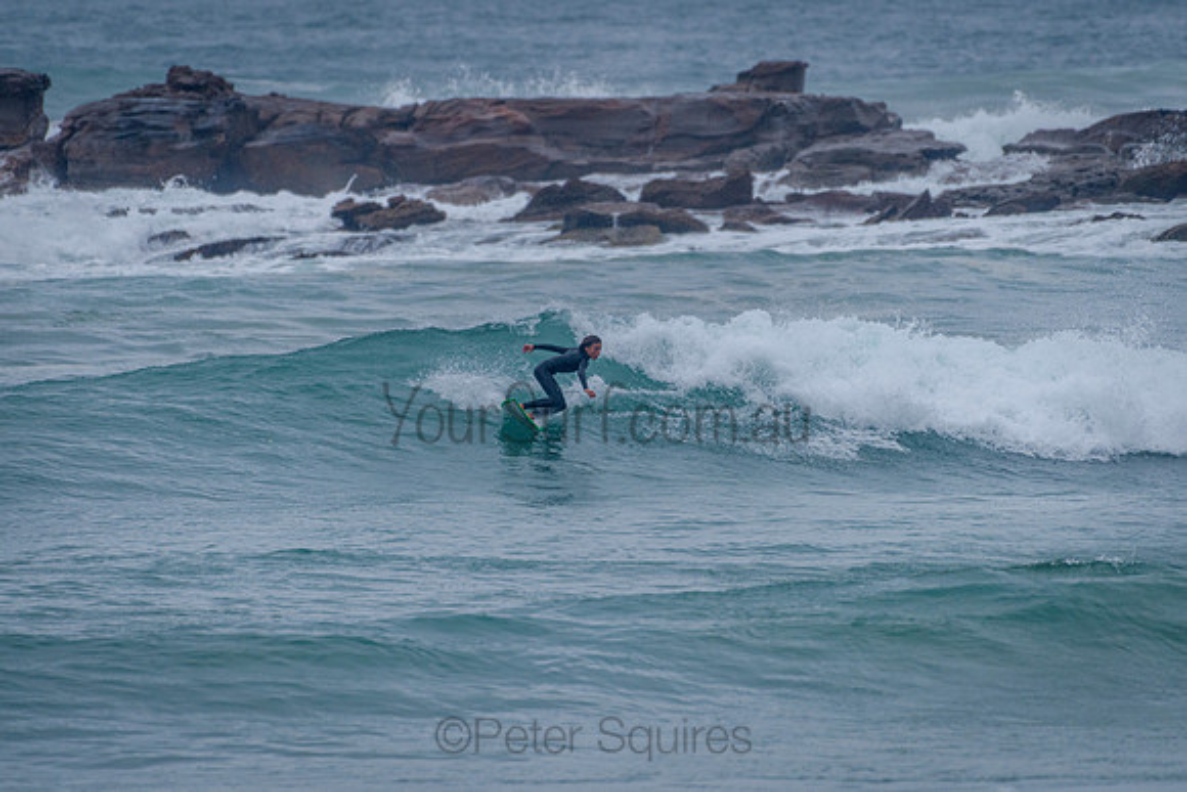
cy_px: 396
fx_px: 20200
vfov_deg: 2.2
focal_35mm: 613
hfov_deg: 3.4
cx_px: 594
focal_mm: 500
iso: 500
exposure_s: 1/2000
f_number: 5.6
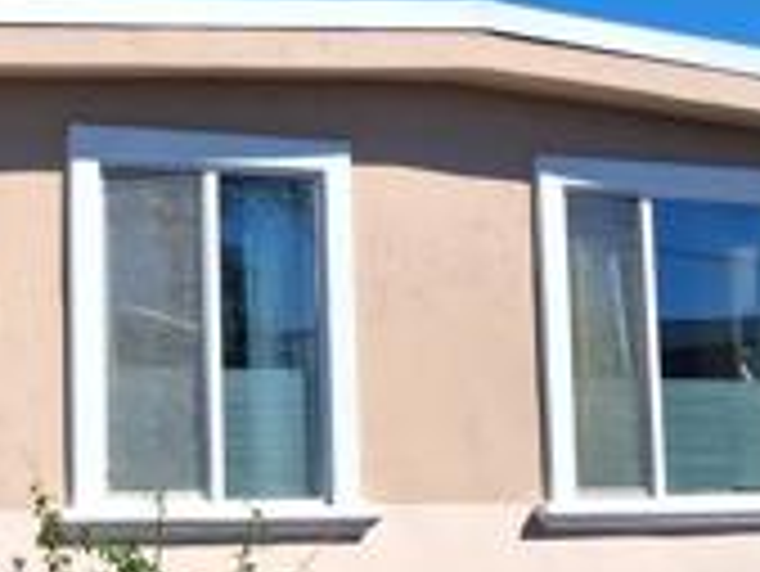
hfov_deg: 18.8
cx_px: 27
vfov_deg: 14.5
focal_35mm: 102
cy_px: 126
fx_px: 2241
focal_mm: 4
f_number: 1.8
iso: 25
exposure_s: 1/783
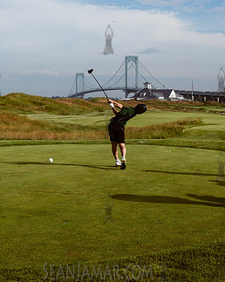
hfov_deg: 25.8
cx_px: 108
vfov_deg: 31.9
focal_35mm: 59
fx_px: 492
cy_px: 124
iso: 100
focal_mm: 35
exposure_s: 1/640
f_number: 4.5
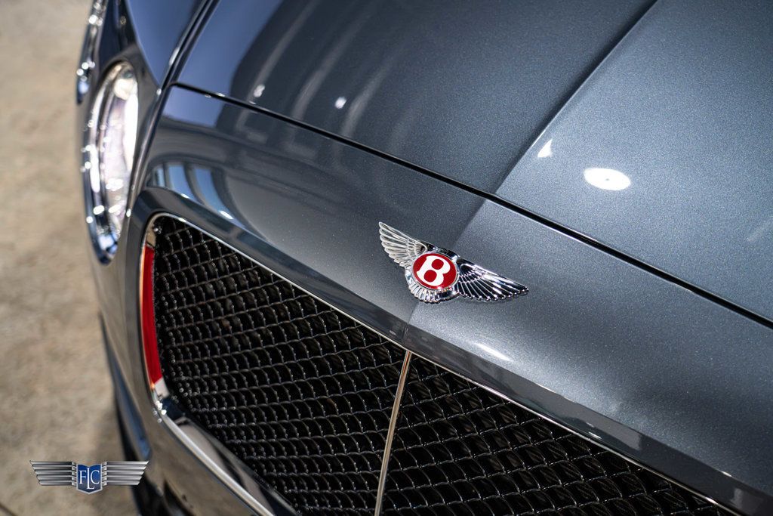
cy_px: 258
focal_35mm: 49
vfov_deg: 27.5
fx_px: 1052
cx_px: 386
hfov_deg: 40.3
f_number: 4
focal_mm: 49
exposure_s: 1/80
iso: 1250
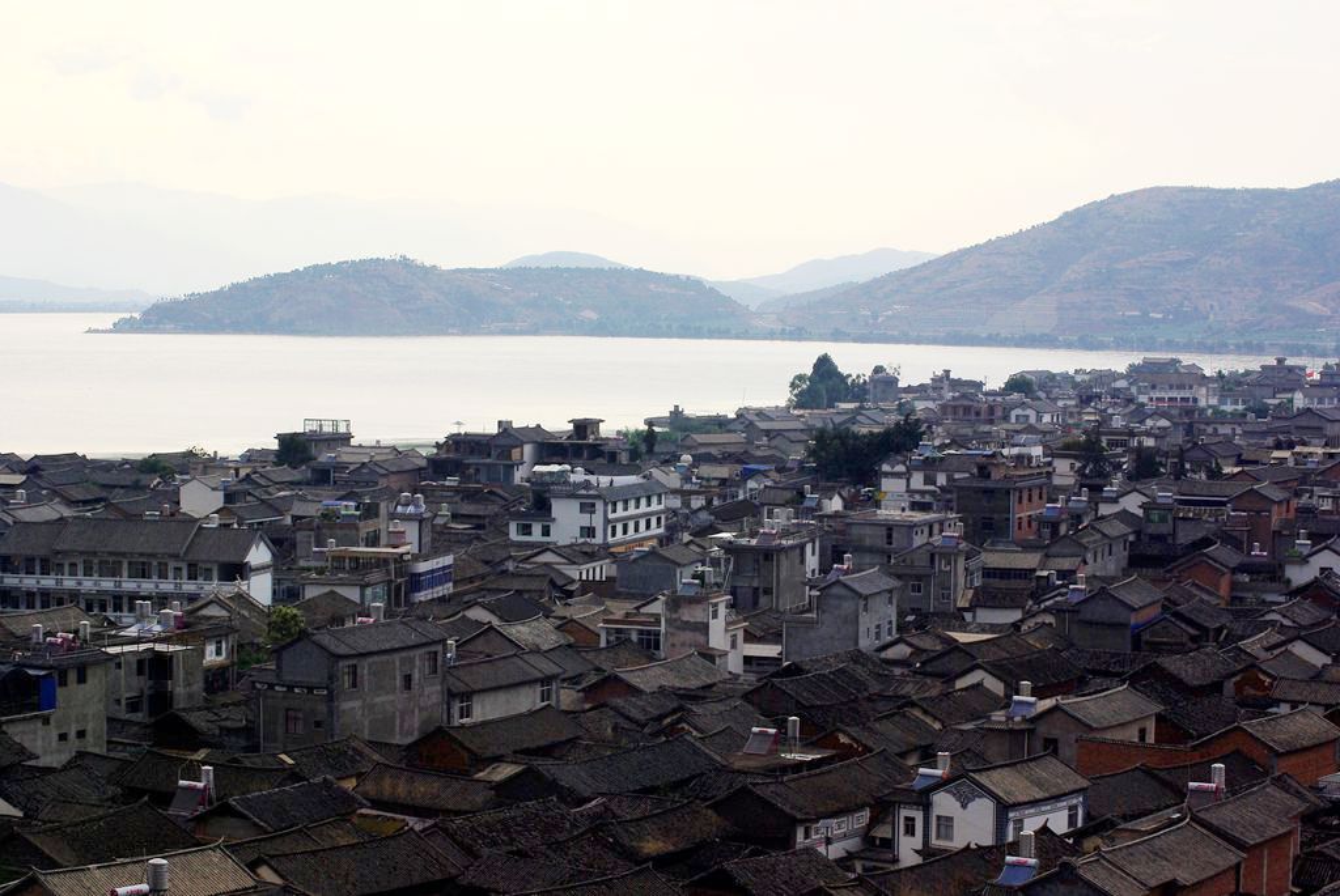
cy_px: 448
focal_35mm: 82
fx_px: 3074
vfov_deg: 16.6
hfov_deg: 24.6
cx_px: 670
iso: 100
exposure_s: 1/350
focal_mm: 55
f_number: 8
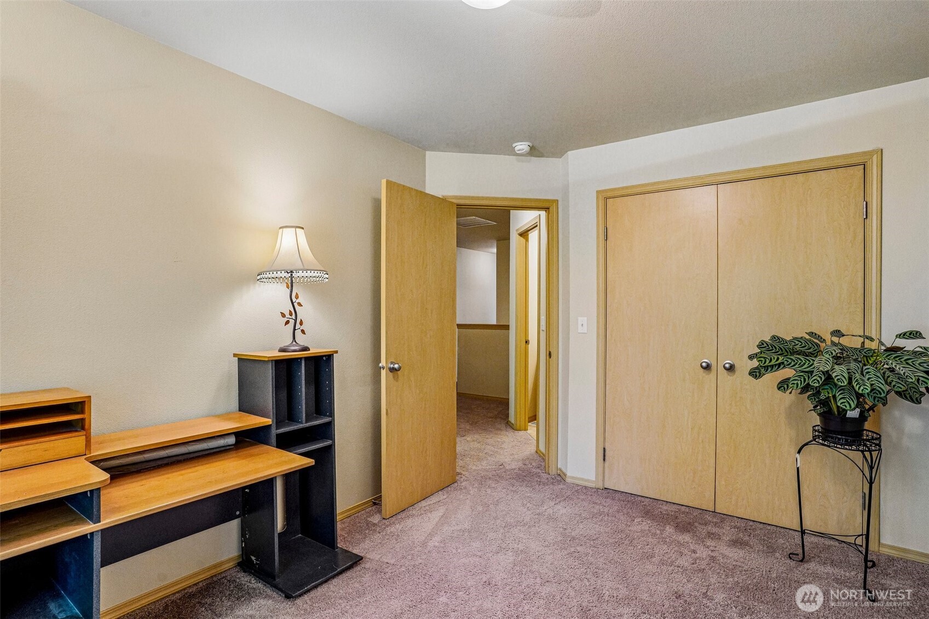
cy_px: 310
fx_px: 439
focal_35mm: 17
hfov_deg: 93.3
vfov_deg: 70.4
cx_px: 464
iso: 2000
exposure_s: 1/45
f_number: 8
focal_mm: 17
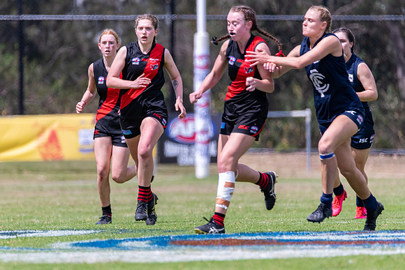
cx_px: 167
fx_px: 8062
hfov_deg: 2.9
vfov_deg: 1.9
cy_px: 157
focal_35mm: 716
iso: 800
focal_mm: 600
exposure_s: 1/2500
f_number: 6.3
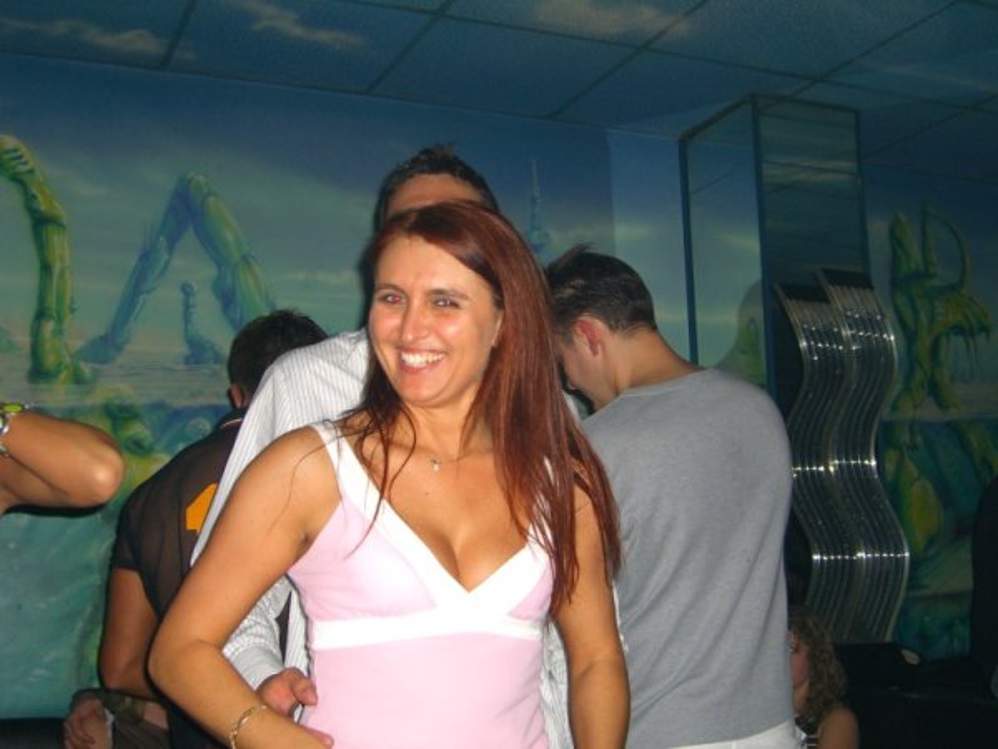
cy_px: 374
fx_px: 1326
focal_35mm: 46
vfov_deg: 31.5
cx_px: 499
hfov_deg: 41.2
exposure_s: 1/60
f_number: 3.1
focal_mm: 9.5
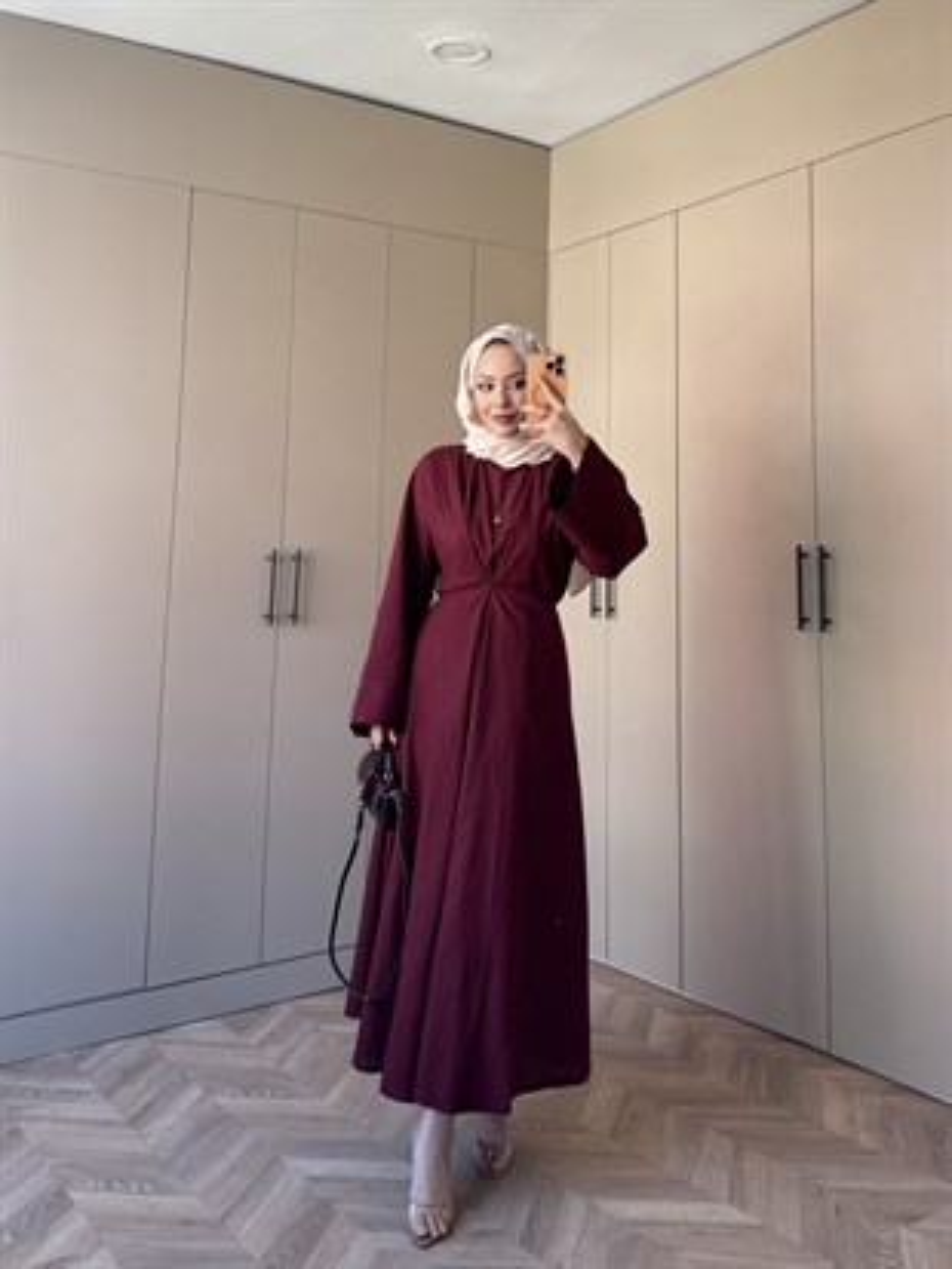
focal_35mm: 24
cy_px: 634
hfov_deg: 56.8
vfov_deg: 71.6
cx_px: 476
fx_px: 880
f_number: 1.78
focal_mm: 6.76
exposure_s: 1/121
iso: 64
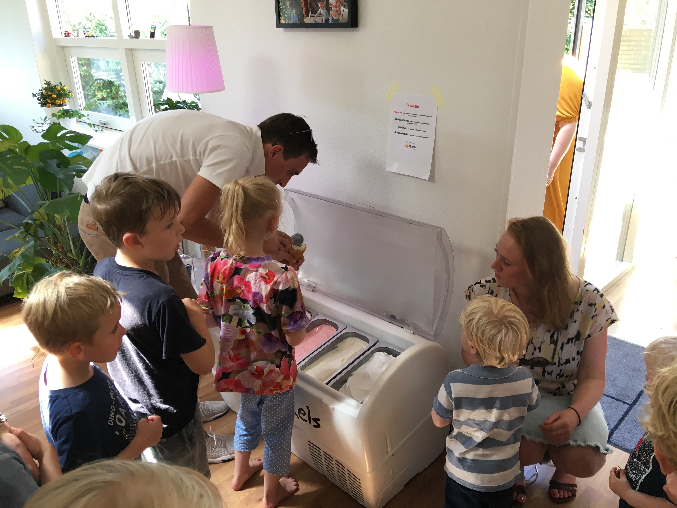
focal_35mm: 29
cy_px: 254
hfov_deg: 61.7
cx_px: 338
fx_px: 567
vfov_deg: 48.2
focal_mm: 4.15
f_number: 2.2
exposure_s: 1/33
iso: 40
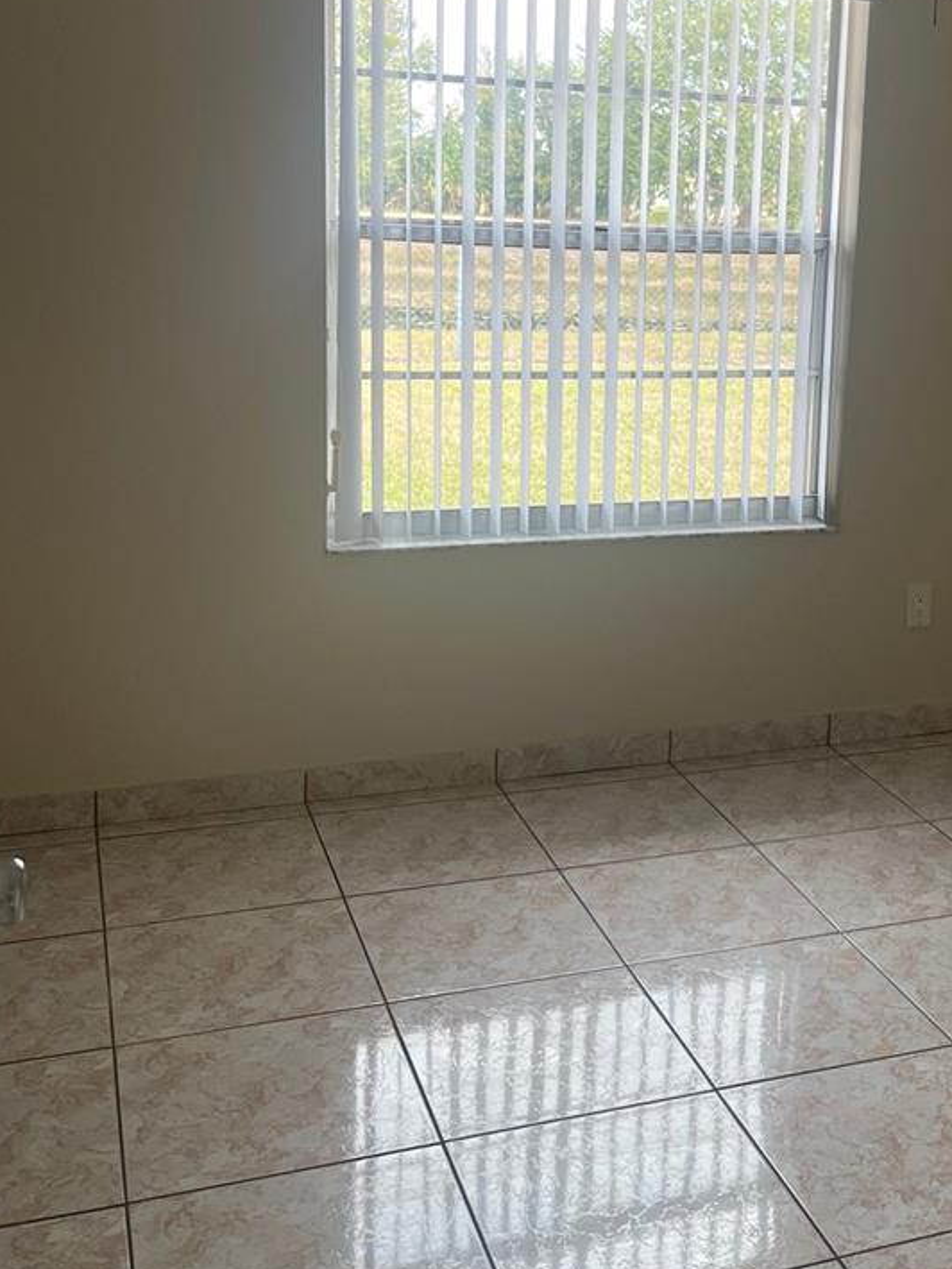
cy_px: 447
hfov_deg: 32.0
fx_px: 1613
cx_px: 759
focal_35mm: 44
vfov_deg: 42.5
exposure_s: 1/121
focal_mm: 5.1
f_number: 1.6
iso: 40
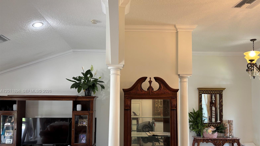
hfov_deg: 66.1
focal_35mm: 29
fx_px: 200
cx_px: 133
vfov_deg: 39.9
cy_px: 91
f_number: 1.6
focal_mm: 5.96
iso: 100
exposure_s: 1/60
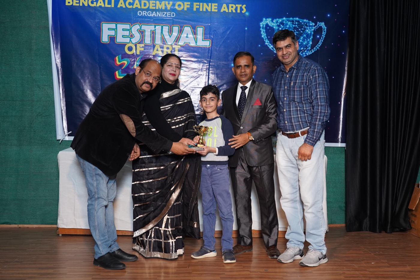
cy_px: 140
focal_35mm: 45
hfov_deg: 43.6
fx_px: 525
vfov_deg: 29.9
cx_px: 210
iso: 1000
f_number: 4
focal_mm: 30
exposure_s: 1/160
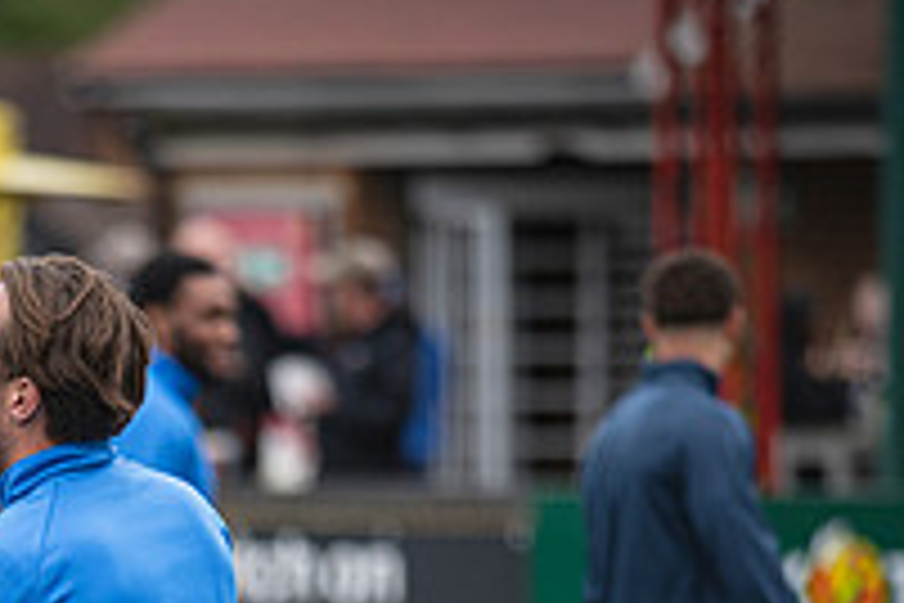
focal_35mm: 389
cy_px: 839
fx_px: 9767
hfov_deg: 5.3
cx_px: 13
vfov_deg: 3.5
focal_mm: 135
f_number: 1.8
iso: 100
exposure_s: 1/1900
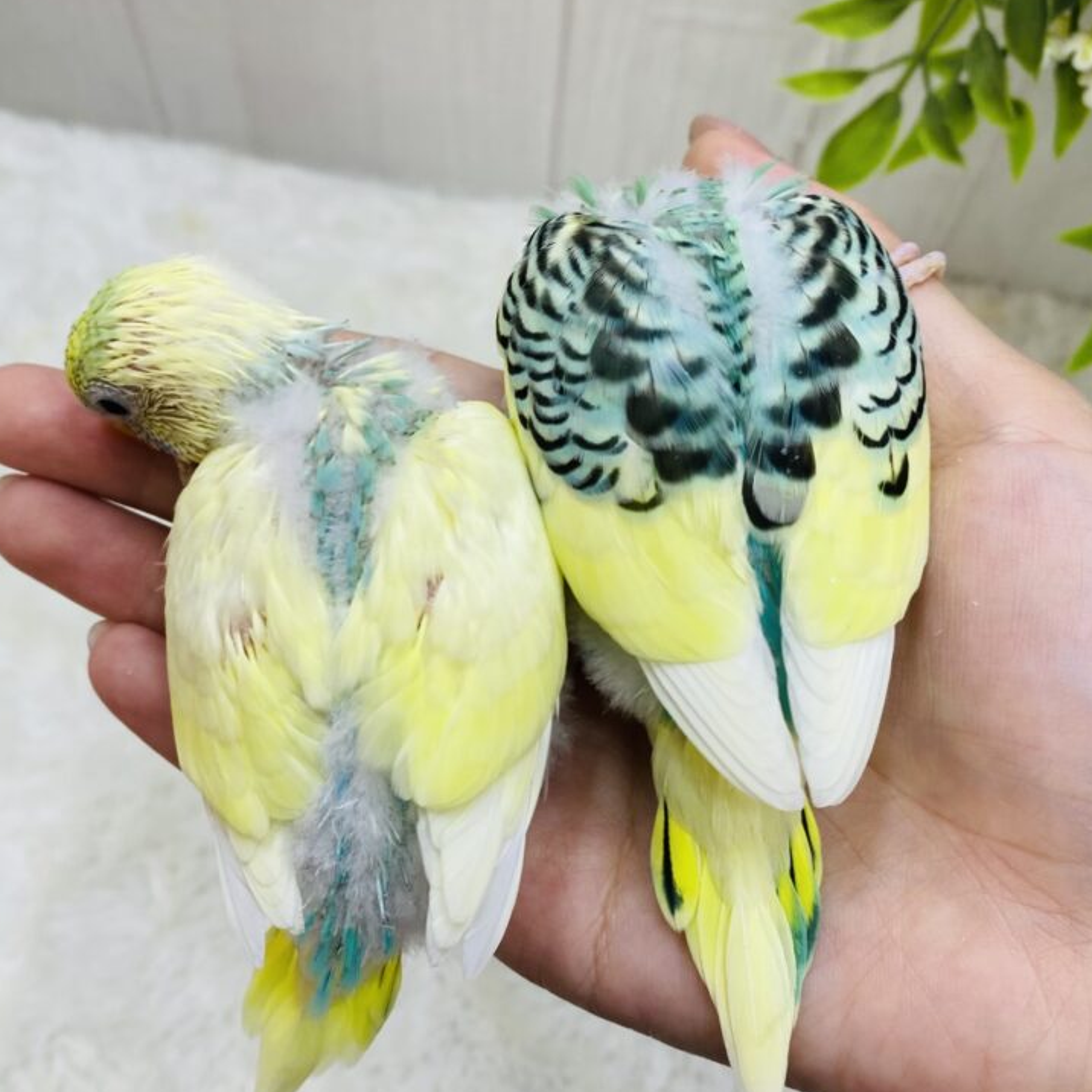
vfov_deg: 44.9
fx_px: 1321
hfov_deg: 44.7
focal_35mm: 37
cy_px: 544
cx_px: 451
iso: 64
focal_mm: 4.25
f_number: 1.8
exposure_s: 1/100
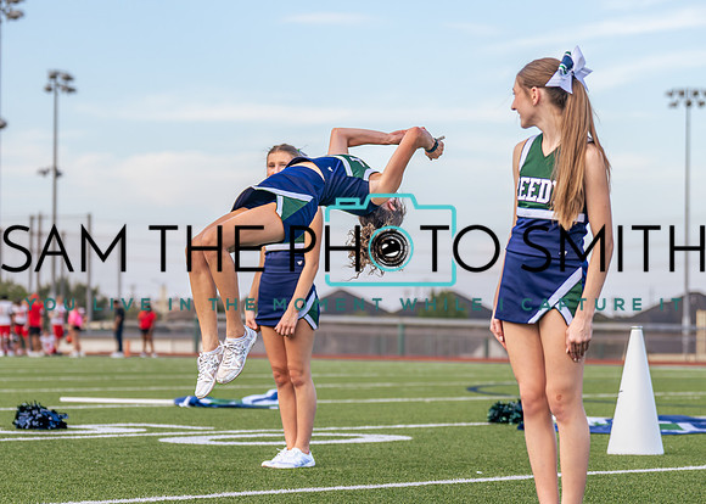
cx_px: 315
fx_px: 2598
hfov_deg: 15.5
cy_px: 276
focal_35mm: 130
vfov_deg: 11.1
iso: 500
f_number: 2.8
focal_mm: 83
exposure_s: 1/2500
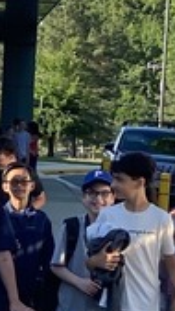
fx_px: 776
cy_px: 193
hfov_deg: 12.8
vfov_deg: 22.6
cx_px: 157
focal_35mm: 94
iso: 32
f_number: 1.8
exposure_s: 1/822
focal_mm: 4.25
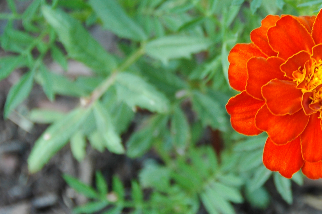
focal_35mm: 235
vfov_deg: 5.8
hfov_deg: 8.7
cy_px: 79
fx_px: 2100
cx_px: 264
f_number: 5.3
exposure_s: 1/40
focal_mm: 80
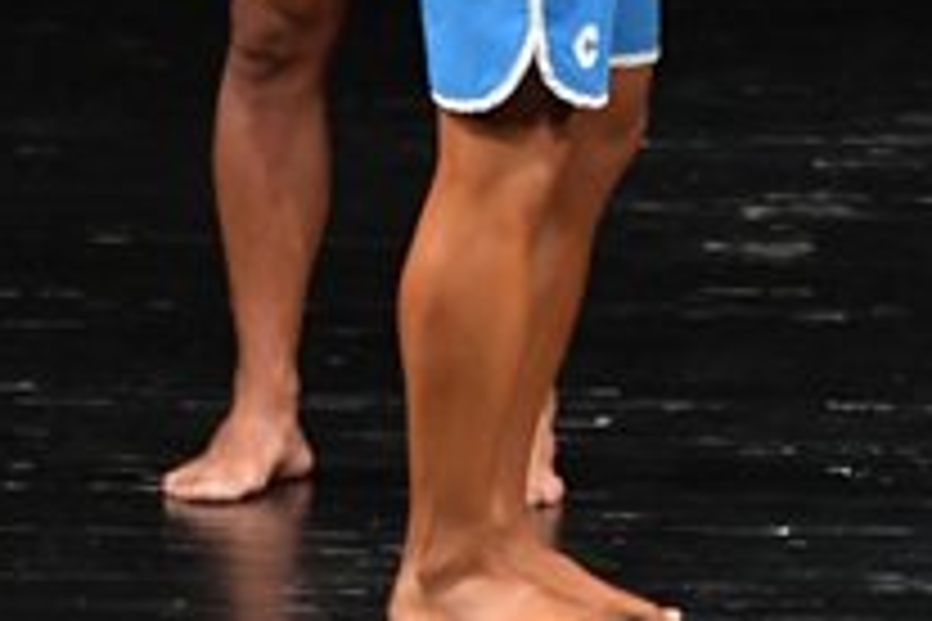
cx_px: 1110
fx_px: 24722
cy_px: -198
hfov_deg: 2.2
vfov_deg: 1.4
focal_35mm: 955
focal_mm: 170
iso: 3200
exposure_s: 1/400
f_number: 5.6
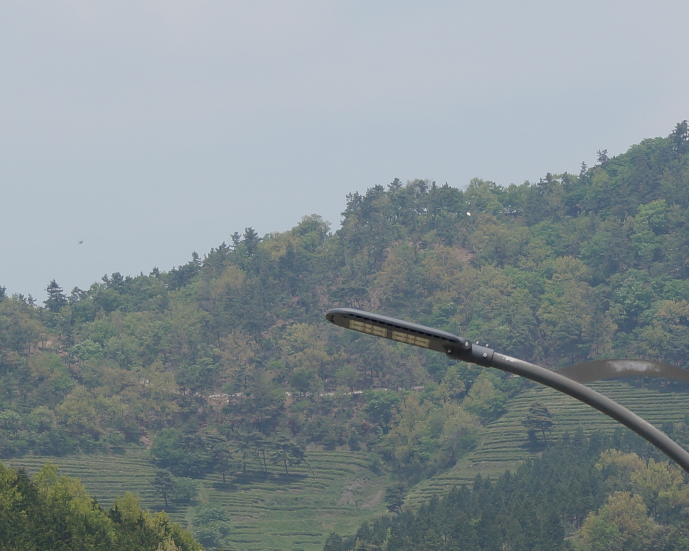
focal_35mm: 222
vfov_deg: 7.0
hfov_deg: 8.7
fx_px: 4519
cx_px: 743
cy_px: 494
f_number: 9
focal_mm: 45
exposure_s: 1/320
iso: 100
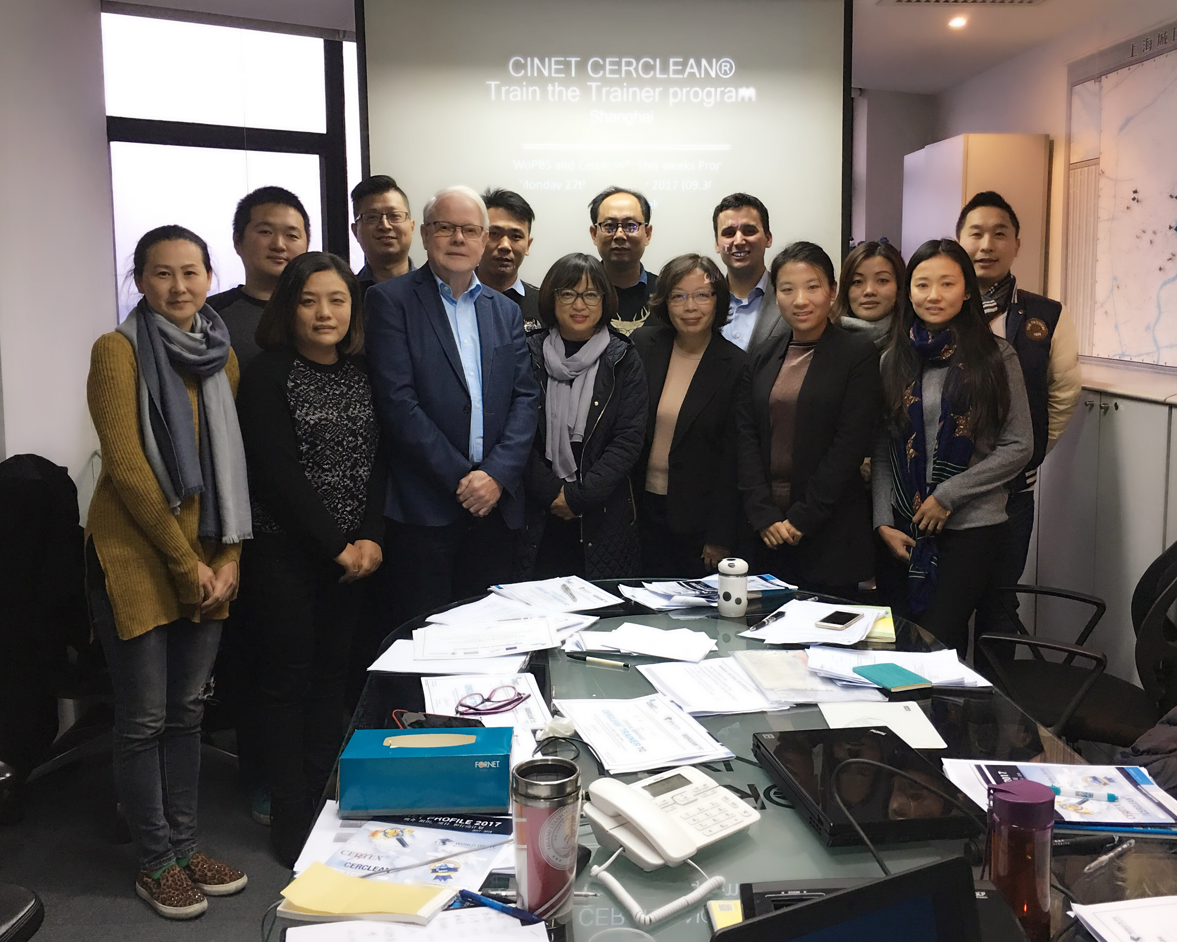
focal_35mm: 34
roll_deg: +0.3
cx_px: 635
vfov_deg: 43.3
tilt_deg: -7.1
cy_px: 432
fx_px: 1184
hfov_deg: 52.8
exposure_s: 1/17
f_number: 2.2
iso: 50
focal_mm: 4.15
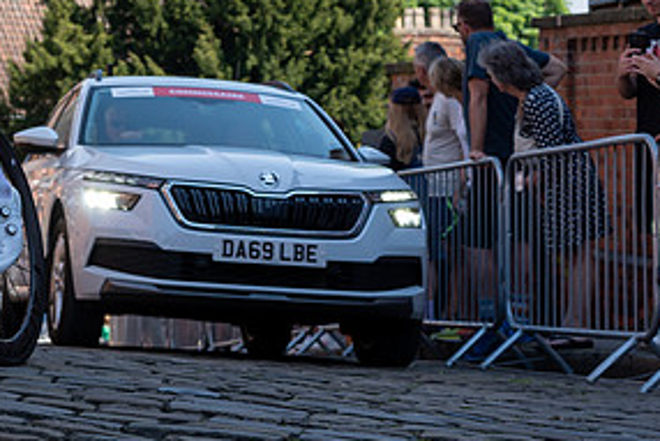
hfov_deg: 14.7
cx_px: -232
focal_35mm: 133
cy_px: -23
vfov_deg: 10.2
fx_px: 2439
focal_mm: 48
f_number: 4
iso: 160
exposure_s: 1/800
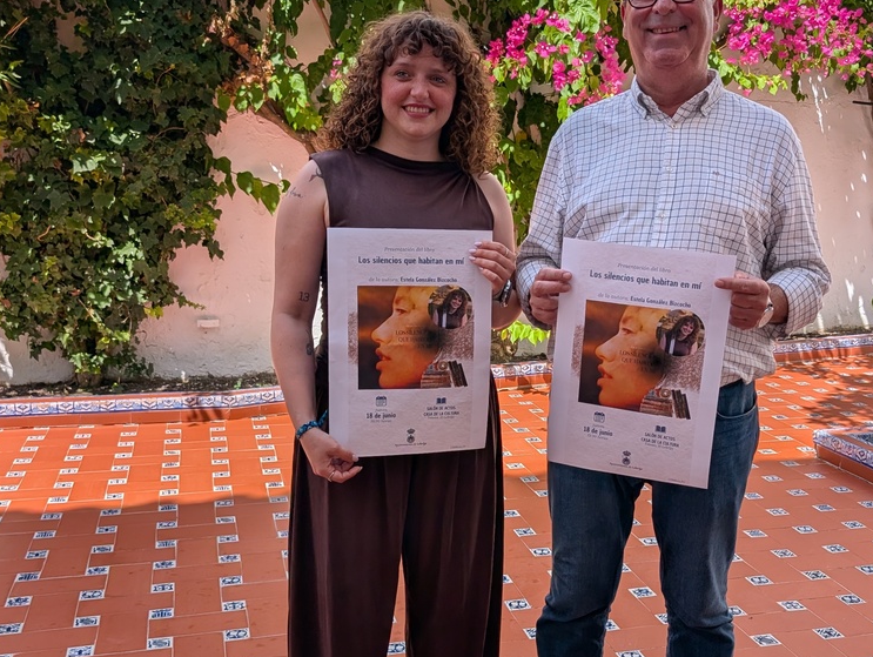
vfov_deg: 34.3
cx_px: 513
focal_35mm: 42
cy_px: 394
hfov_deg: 44.6
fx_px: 1060
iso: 20
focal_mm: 6.9
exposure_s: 1/802
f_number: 1.68
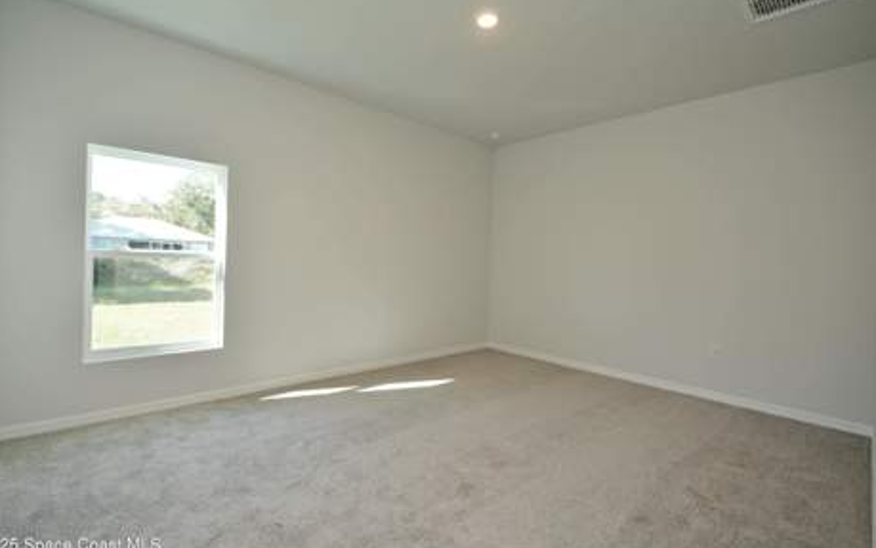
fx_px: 382
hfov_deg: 97.8
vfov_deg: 71.3
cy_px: 265
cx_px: 424
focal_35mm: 16
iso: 200
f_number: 4
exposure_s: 1/60
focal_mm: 10
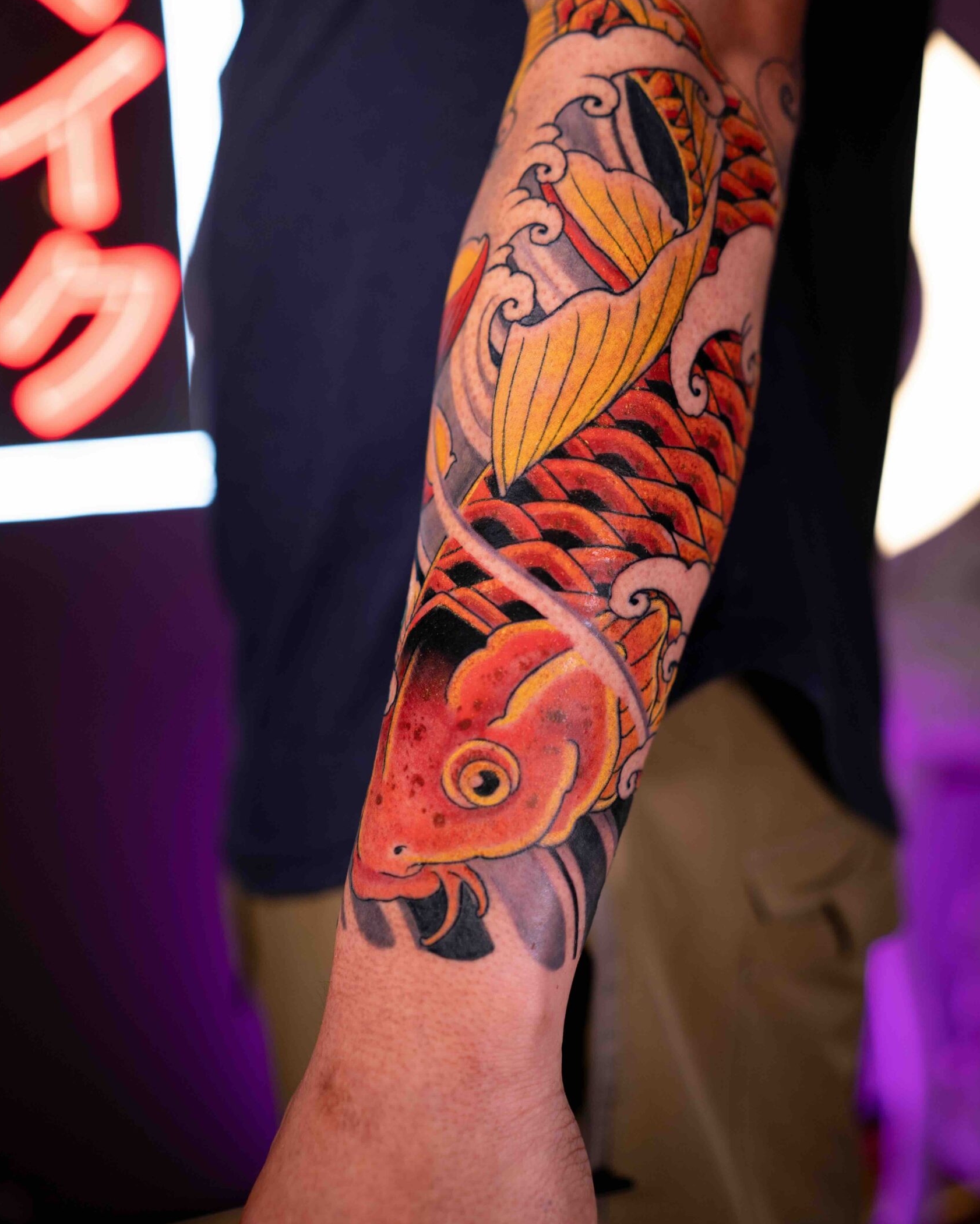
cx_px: 486
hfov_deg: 37.3
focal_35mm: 40
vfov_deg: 45.5
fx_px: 1450
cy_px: 481
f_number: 2
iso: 500
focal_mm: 35
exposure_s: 1/400
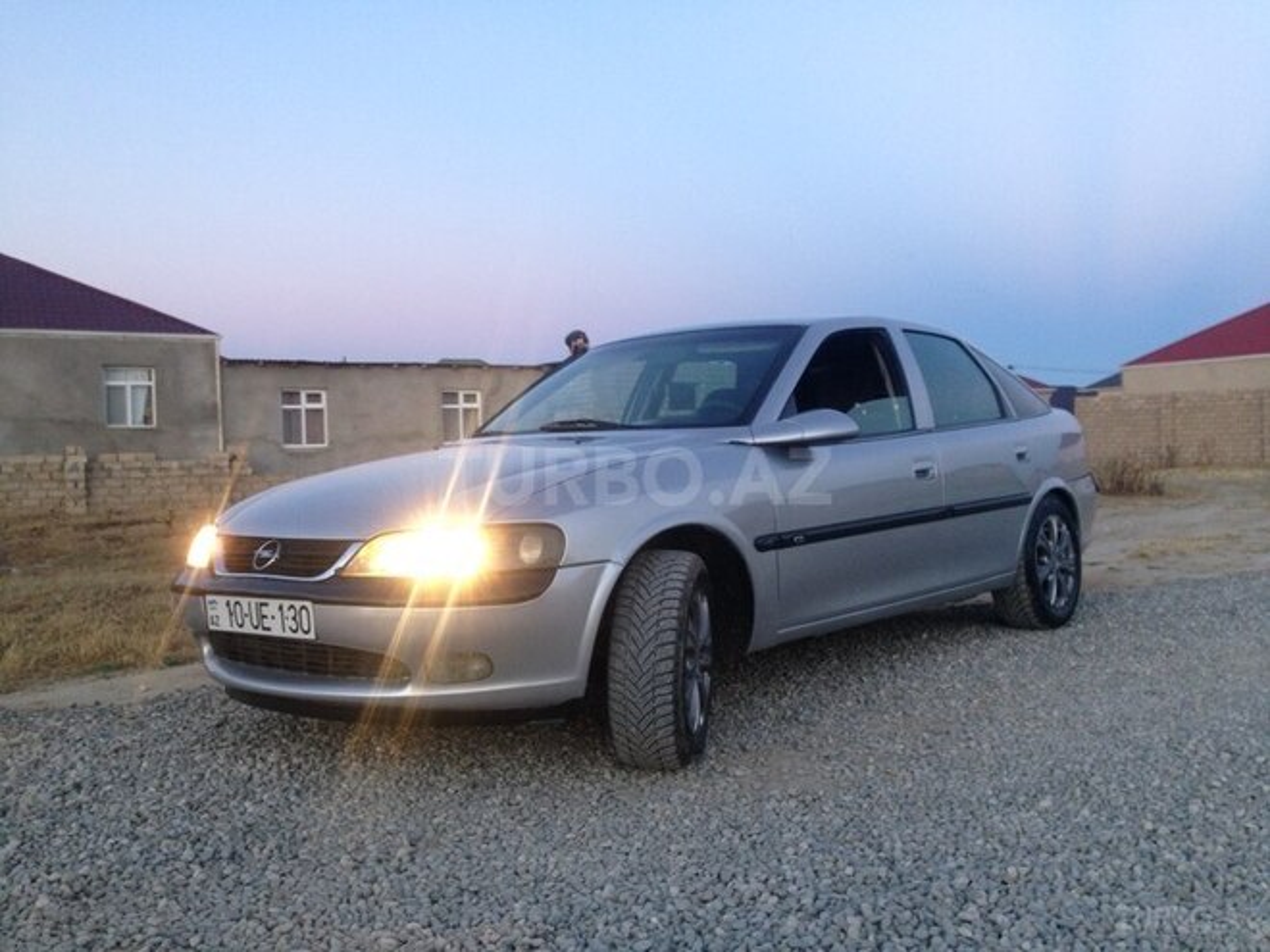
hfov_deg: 55.4
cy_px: 476
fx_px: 1211
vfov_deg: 42.9
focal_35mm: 33
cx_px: 635
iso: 80
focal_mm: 4.12
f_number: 2.4
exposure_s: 1/20
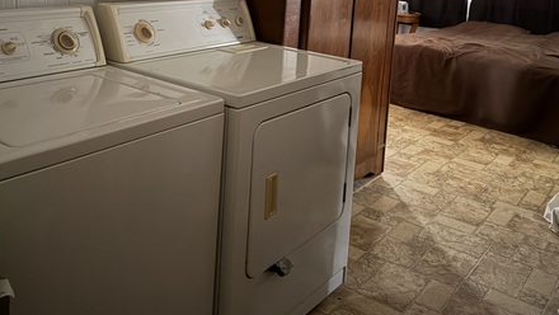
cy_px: 29
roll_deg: -4.2
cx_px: 253
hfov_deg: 52.7
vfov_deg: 29.9
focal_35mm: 38
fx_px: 564
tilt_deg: -8.3
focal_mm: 6.76
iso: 1600
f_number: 1.78
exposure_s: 1/10
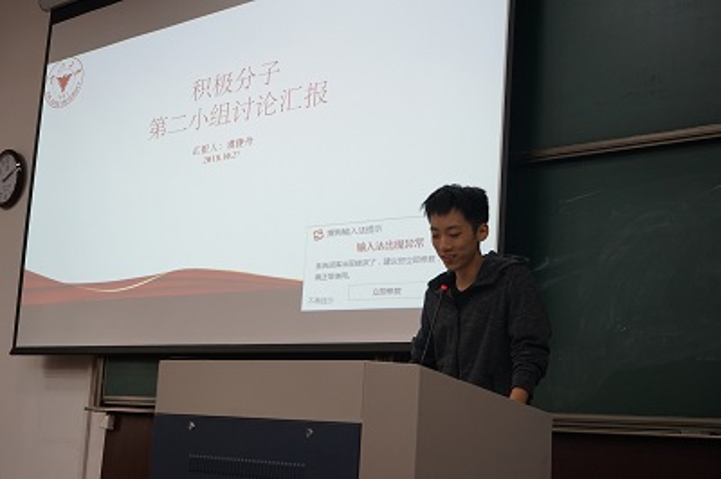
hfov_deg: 34.5
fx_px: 1161
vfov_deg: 23.3
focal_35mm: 58
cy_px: 240
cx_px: 360
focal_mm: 58
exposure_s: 1/60
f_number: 5.6
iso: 1000
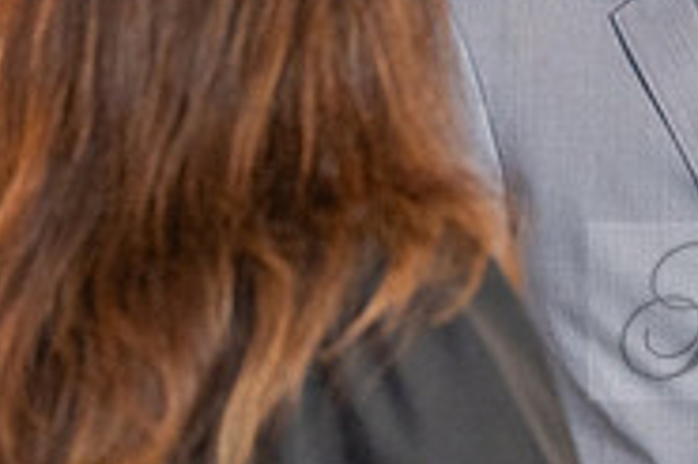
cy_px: 311
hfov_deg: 9.2
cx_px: 917
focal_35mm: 220
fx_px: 4262
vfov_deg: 6.2
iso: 1600
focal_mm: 70
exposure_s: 1/200
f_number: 2.8
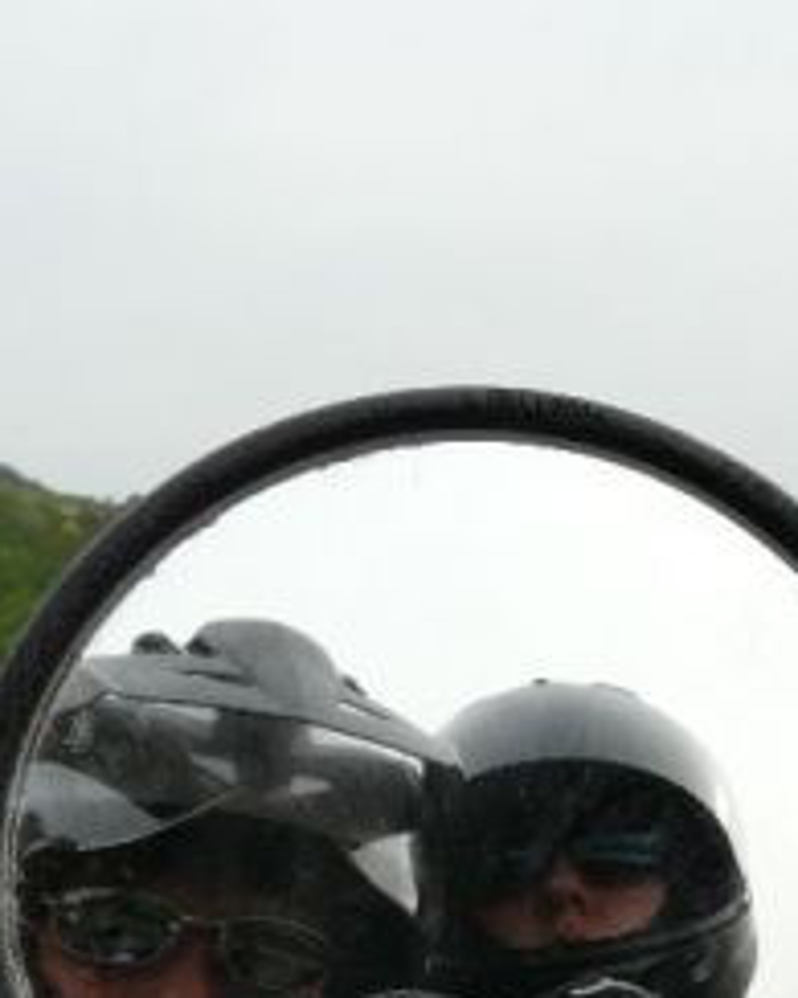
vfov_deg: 28.7
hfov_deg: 21.2
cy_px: 759
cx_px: 1052
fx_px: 1920
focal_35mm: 65
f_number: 5.6
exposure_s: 1/200
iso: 100
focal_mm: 4.6
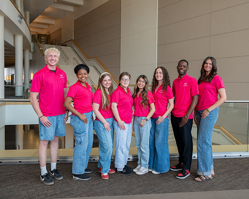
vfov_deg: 47.5
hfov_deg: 57.7
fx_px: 226
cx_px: 136
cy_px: 92
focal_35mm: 31
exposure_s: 1/200
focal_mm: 24
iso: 320
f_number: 4
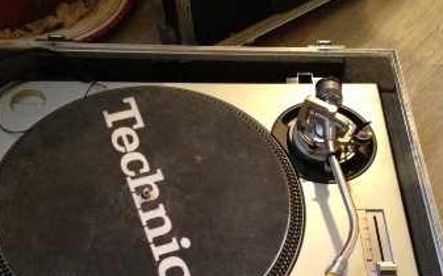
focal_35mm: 53
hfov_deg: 38.2
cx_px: 225
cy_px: 233
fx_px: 639
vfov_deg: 23.9
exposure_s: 1/15
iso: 800
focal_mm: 4.28
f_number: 2.4
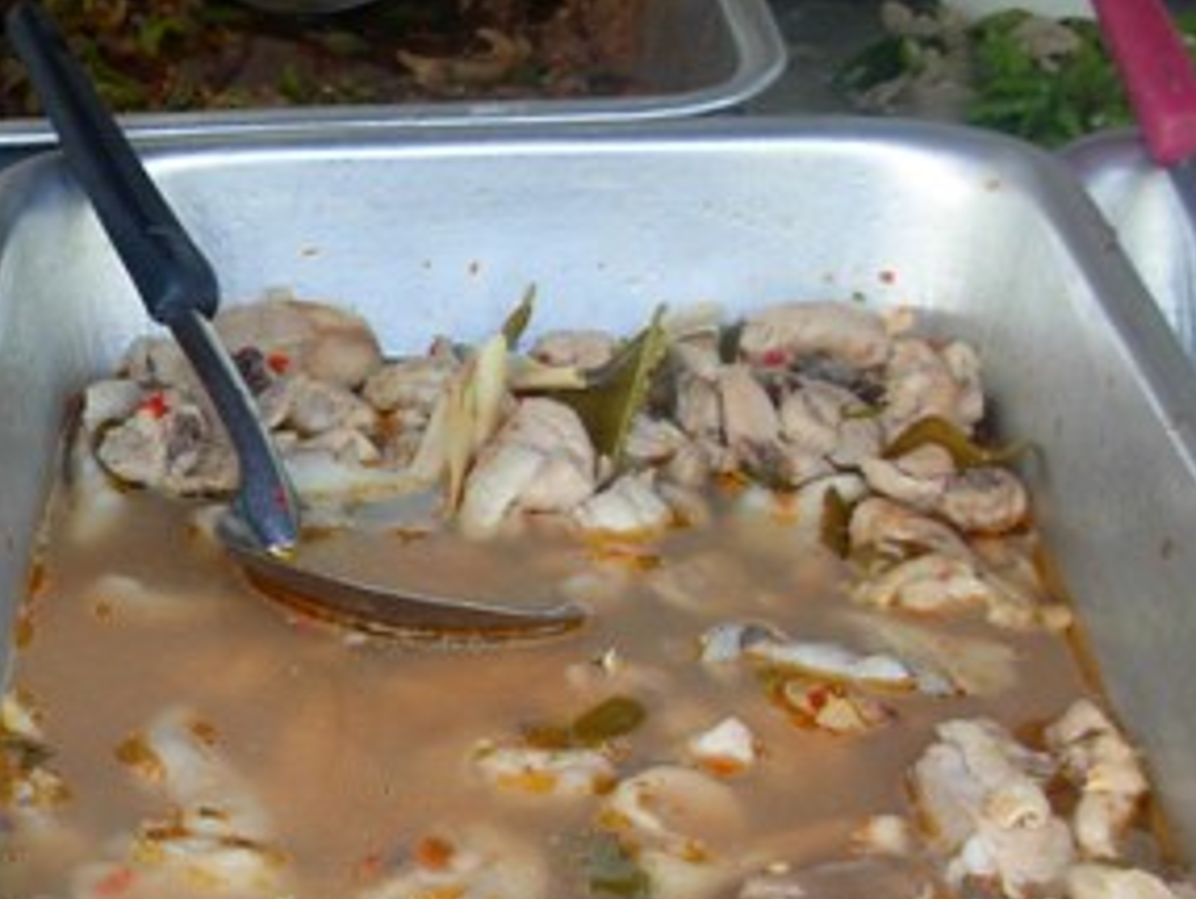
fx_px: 2939
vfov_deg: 17.4
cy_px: 460
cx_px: -105
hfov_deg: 21.8
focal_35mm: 85
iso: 79
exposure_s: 1/49.3
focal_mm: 6.3
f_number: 2.9
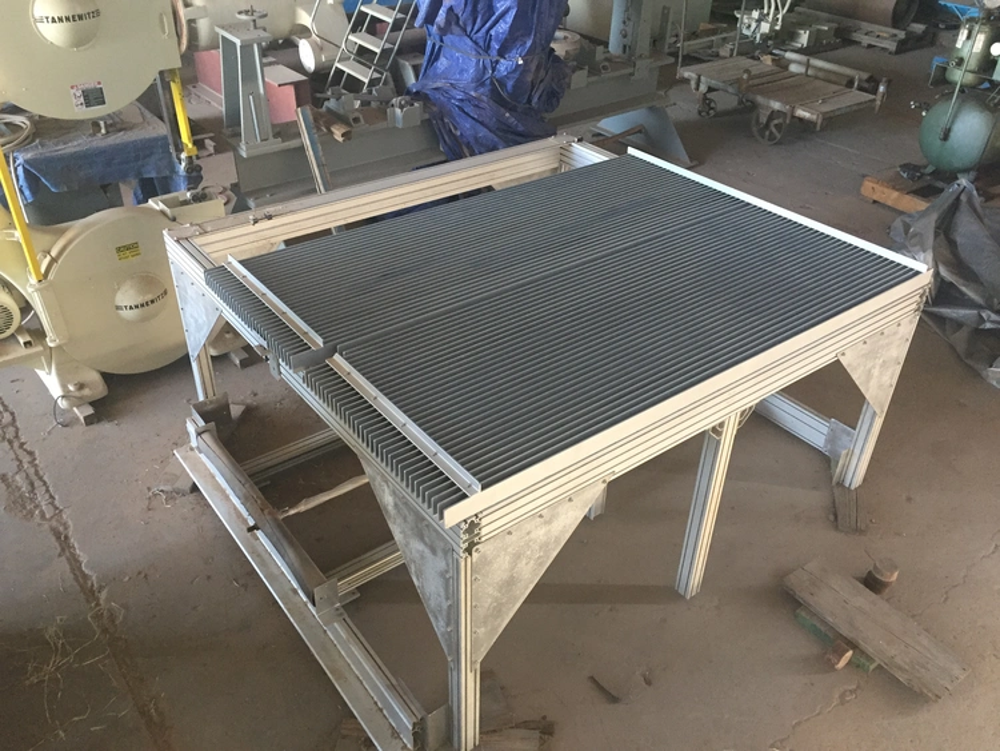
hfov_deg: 61.6
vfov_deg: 48.3
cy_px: 376
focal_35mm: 29
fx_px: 838
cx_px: 500
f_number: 2.2
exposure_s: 1/30
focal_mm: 4.15
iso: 125
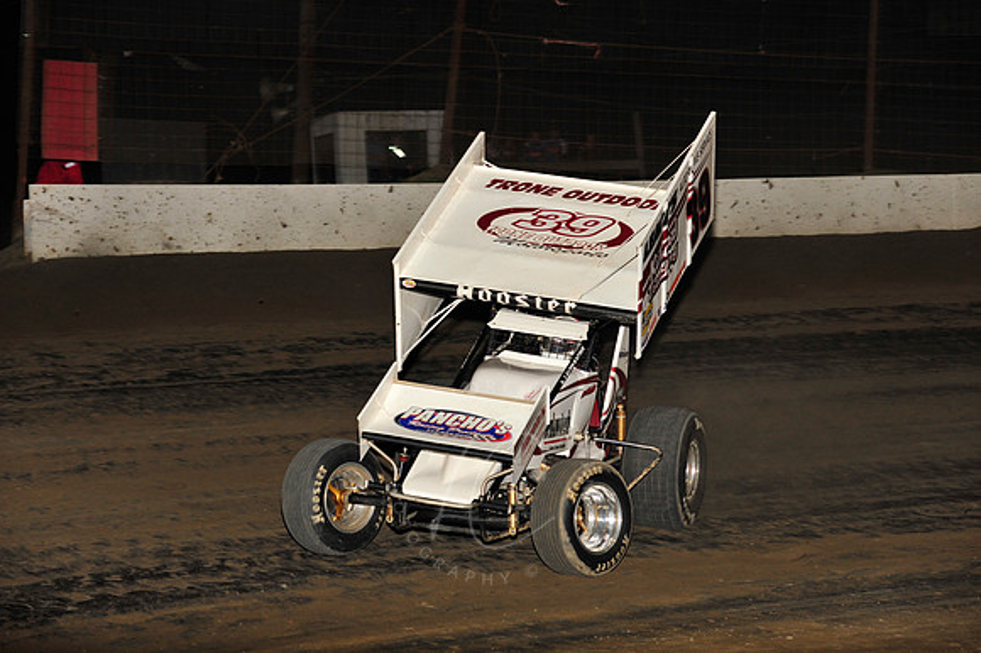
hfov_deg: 17.1
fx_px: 3268
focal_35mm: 120
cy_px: 326
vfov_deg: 11.4
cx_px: 490
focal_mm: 120
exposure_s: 1/320
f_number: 6.3
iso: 1000
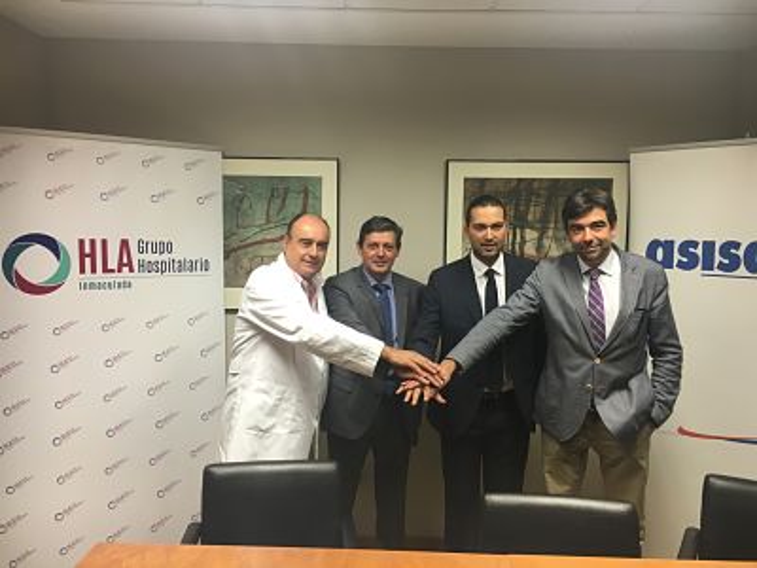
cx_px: 378
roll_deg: -0.9
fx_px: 634
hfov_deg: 61.7
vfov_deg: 48.2
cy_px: 284
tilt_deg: -4.2
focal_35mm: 29
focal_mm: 4.15
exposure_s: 1/33
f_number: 2.2
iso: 40
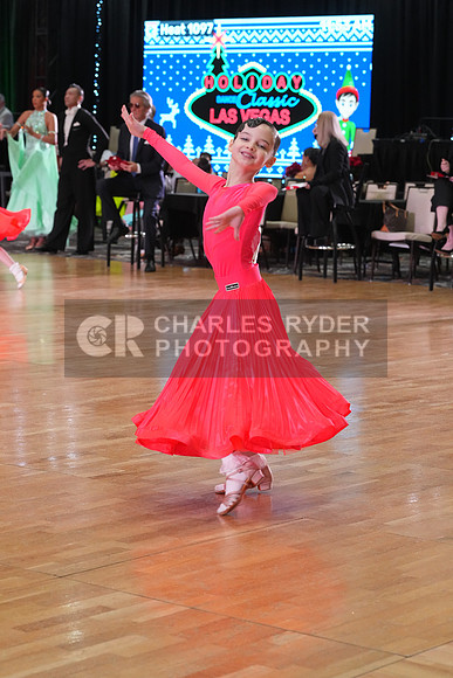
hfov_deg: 15.0
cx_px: 226
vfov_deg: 22.4
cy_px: 339
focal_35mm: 91
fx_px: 1716
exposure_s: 1/200
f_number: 6.3
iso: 4000
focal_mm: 91
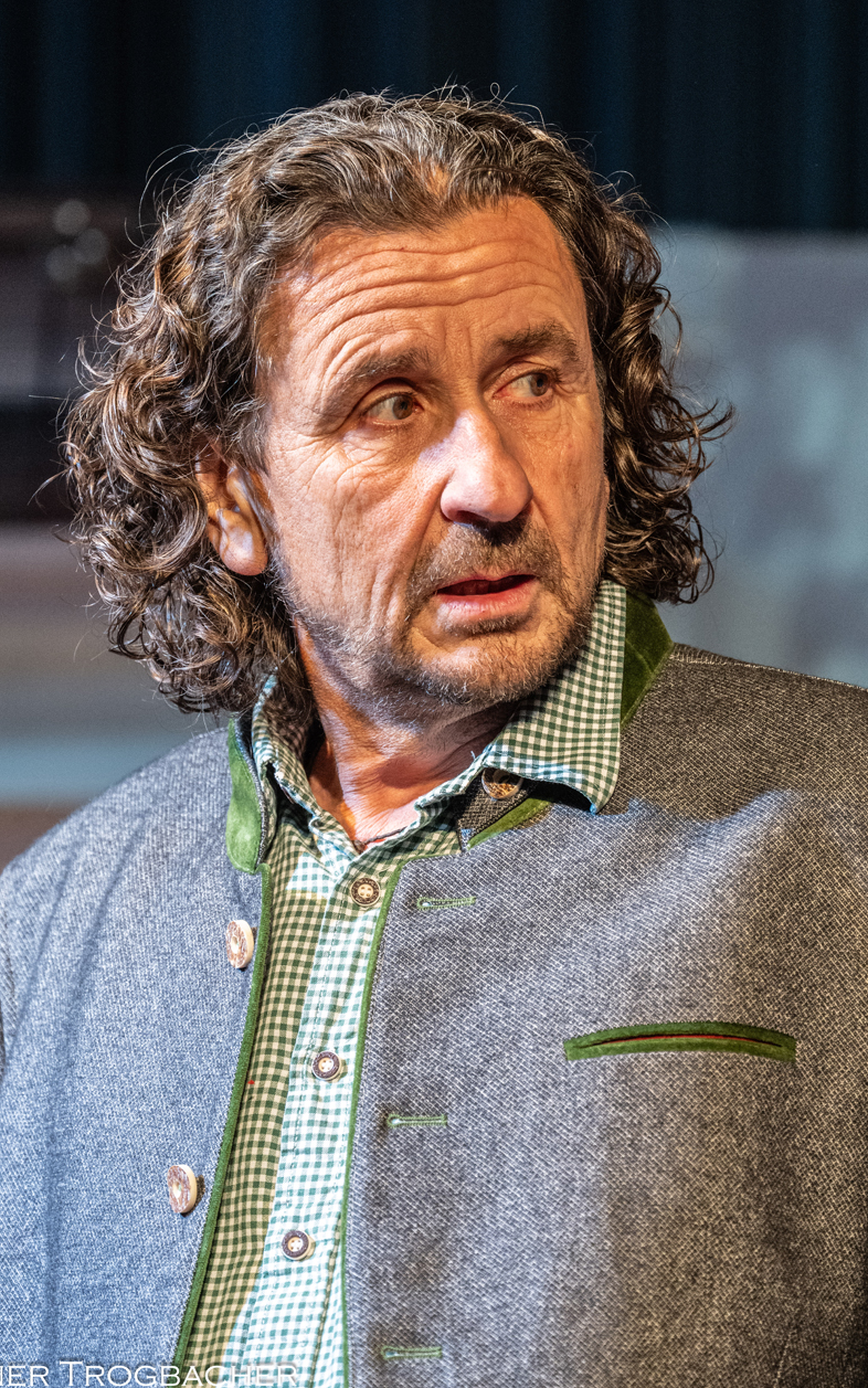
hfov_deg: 3.0
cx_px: 468
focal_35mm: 441
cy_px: 511
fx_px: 16686
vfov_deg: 4.8
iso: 2000
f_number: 5.3
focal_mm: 340
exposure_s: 1/125
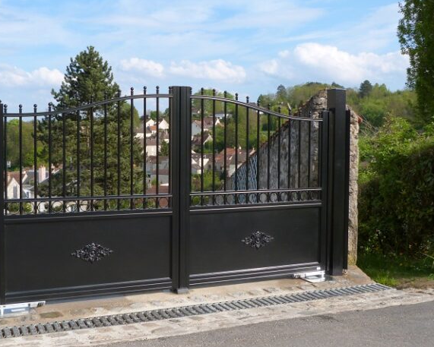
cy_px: 156
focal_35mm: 42
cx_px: 147
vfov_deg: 35.7
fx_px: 540
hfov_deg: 43.3
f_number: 3
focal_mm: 5.7
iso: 100
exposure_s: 1/1000
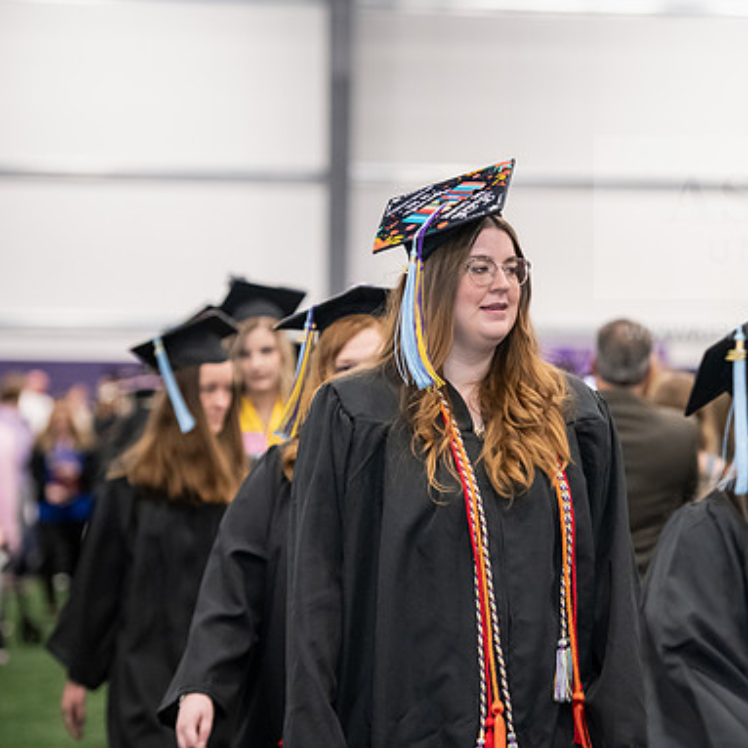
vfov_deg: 10.9
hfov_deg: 10.8
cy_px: 372
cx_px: 535
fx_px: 3936
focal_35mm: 161
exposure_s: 1/200
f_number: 3.2
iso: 3200
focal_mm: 125
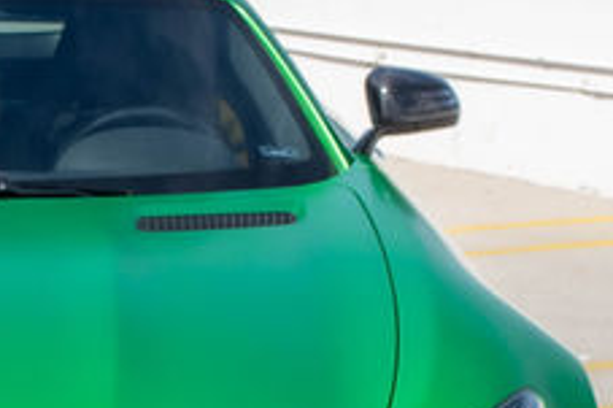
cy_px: 439
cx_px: -97
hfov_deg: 10.9
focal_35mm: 185
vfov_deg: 7.4
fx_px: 3148
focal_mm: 27
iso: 400
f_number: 7.1
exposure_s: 1/2000
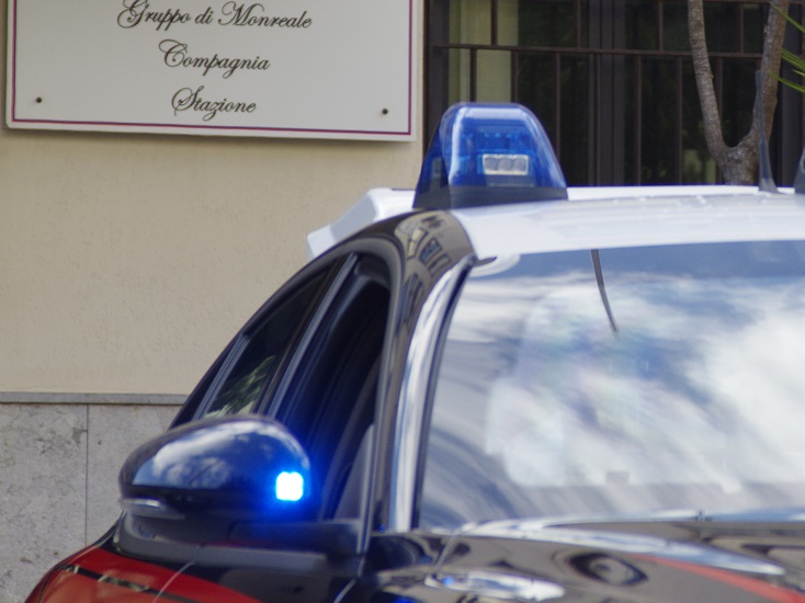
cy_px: 156
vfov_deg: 4.0
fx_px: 8648
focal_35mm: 372
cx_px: 613
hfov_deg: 5.3
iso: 400
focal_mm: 148
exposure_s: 1/200
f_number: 10
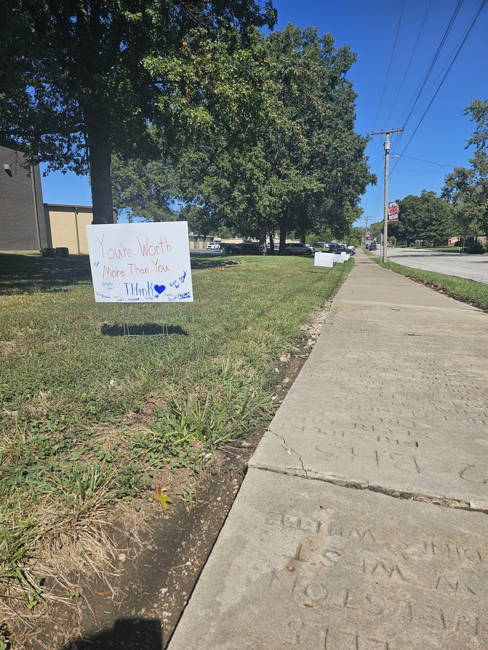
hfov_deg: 58.9
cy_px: 325
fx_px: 432
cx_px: 244
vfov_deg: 73.9
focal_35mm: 23
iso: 10
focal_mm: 6.3
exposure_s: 1/1013
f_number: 1.7
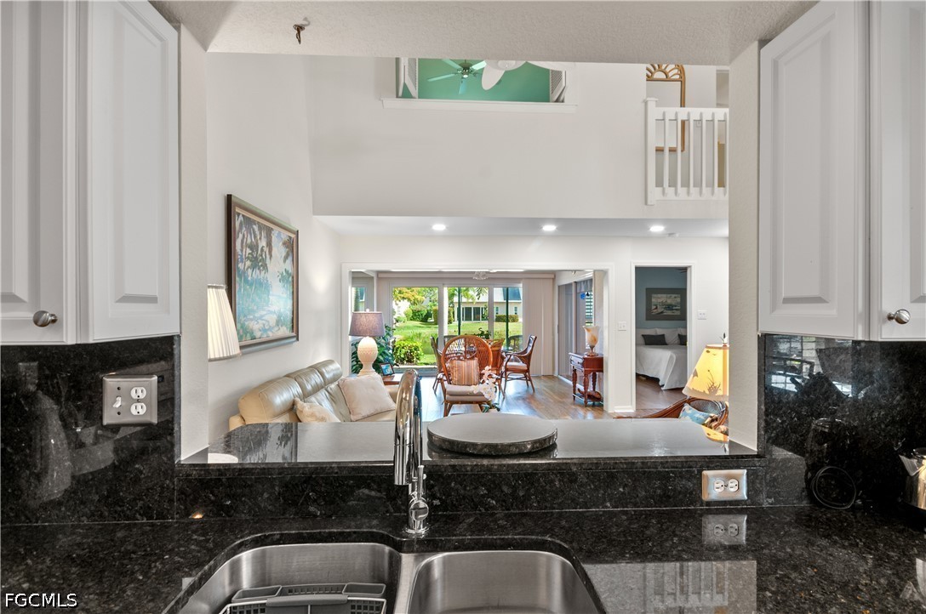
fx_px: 462
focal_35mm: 18
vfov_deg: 67.2
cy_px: 307
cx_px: 463
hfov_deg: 90.1
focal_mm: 12
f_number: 8
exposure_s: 1/2.5
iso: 200
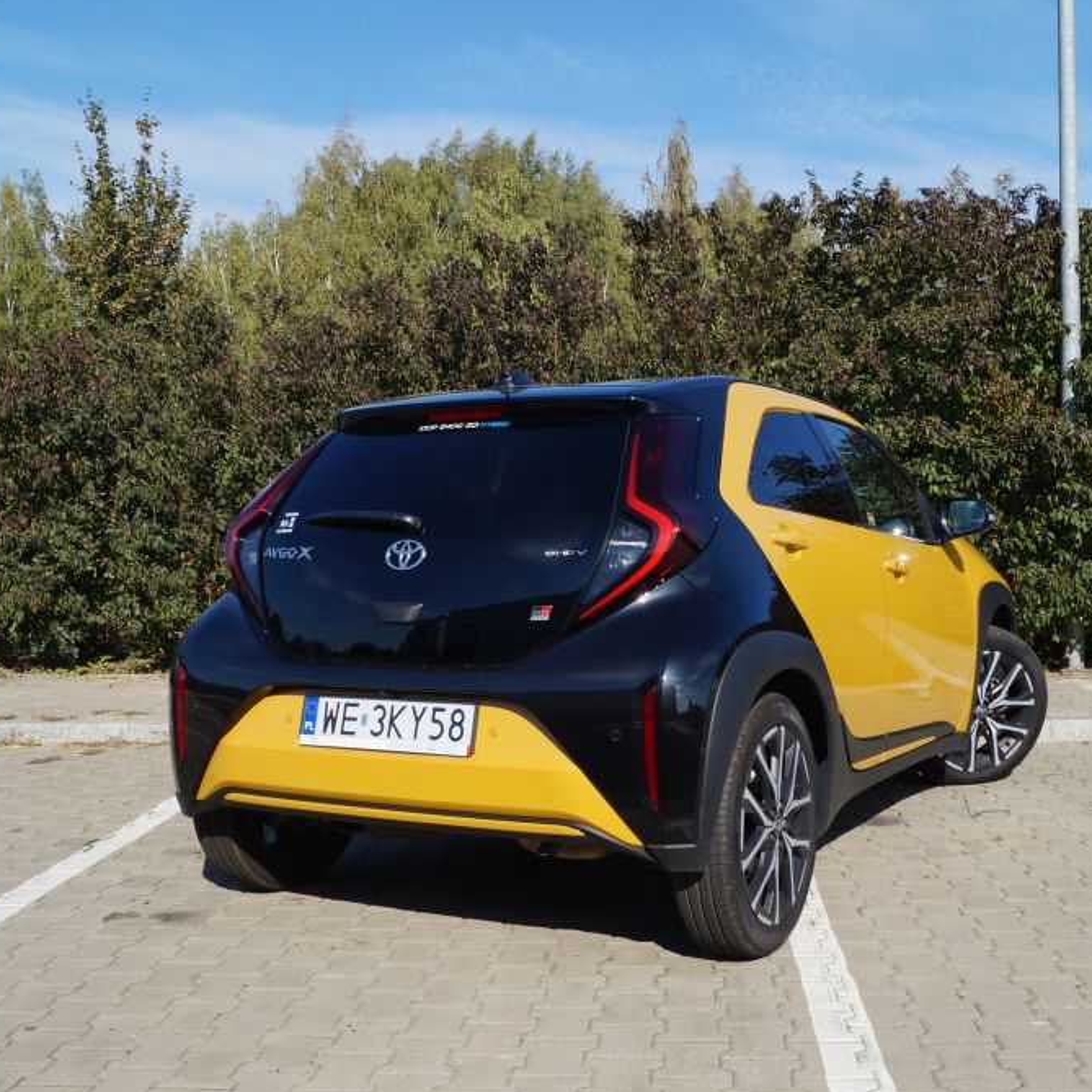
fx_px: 1392
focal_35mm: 39
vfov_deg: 42.8
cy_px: 545
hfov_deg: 42.8
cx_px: 606
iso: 100
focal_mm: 20
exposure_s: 1/125
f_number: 13
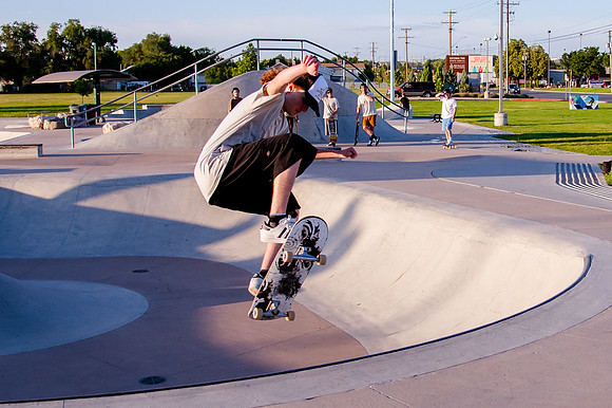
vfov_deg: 26.0
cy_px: 204
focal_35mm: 52
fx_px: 883
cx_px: 422
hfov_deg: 37.7
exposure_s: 1/3200
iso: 1000
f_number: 4
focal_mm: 24
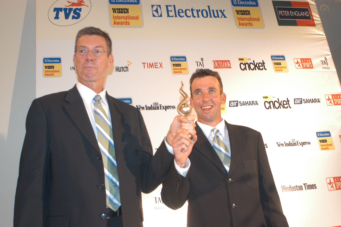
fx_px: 397
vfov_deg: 31.8
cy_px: 114
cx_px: 170
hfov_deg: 46.4
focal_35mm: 42
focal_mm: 28
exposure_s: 1/80
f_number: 5.6
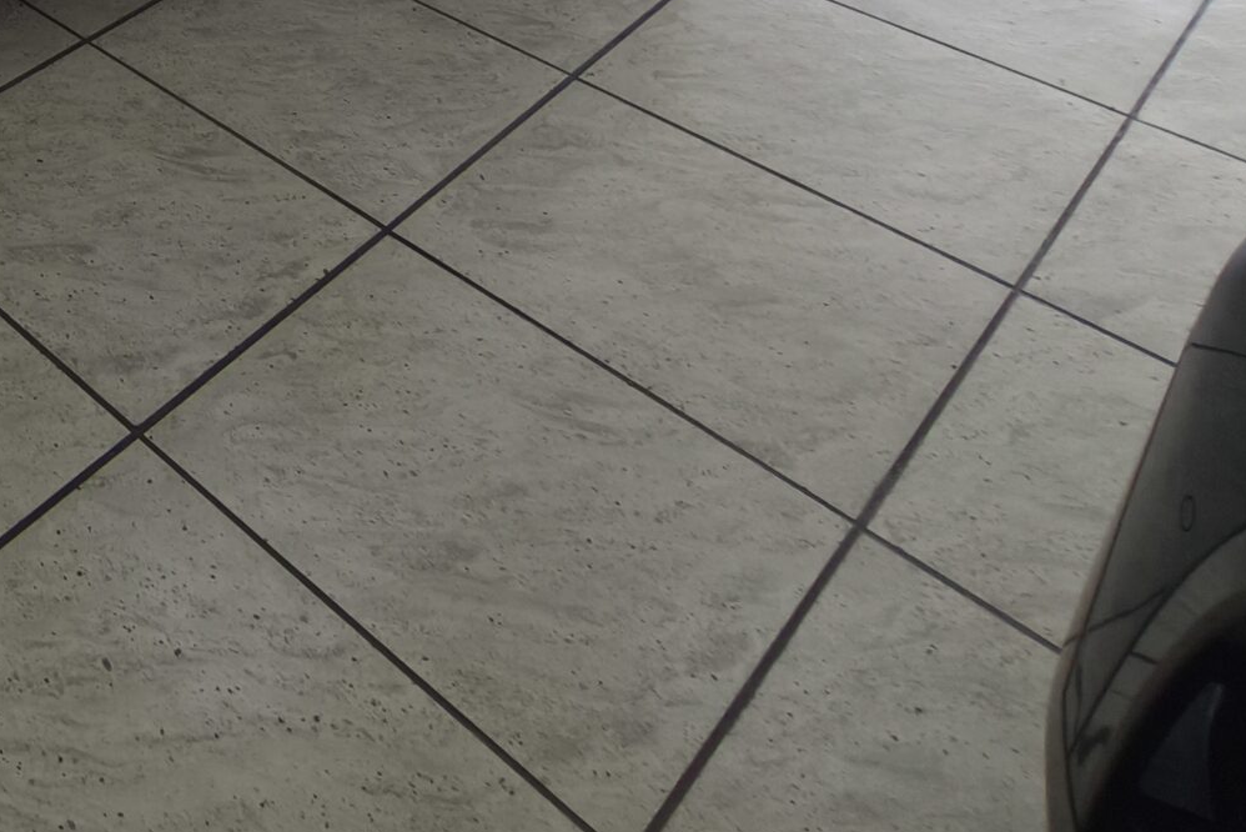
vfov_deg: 26.7
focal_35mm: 40
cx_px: -316
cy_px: -320
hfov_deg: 35.6
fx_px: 1385
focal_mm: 1.91
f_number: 2.2
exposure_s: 1/50
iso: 80
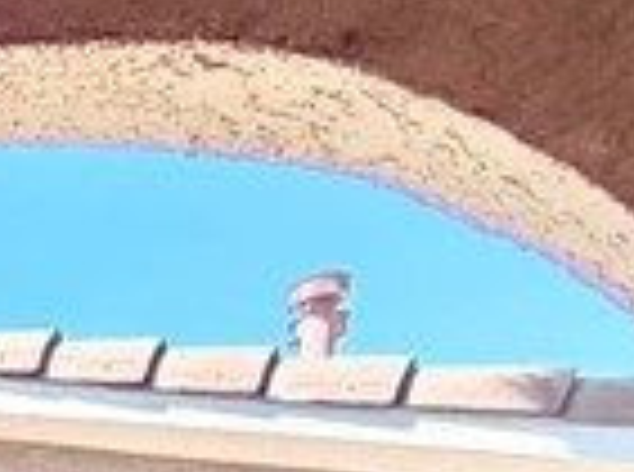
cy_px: 1268
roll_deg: +1.8
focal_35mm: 102
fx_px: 1863
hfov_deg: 10.8
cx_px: -1358
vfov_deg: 11.1
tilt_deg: +0.1
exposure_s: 1/502
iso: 50
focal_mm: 2.22
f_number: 2.2
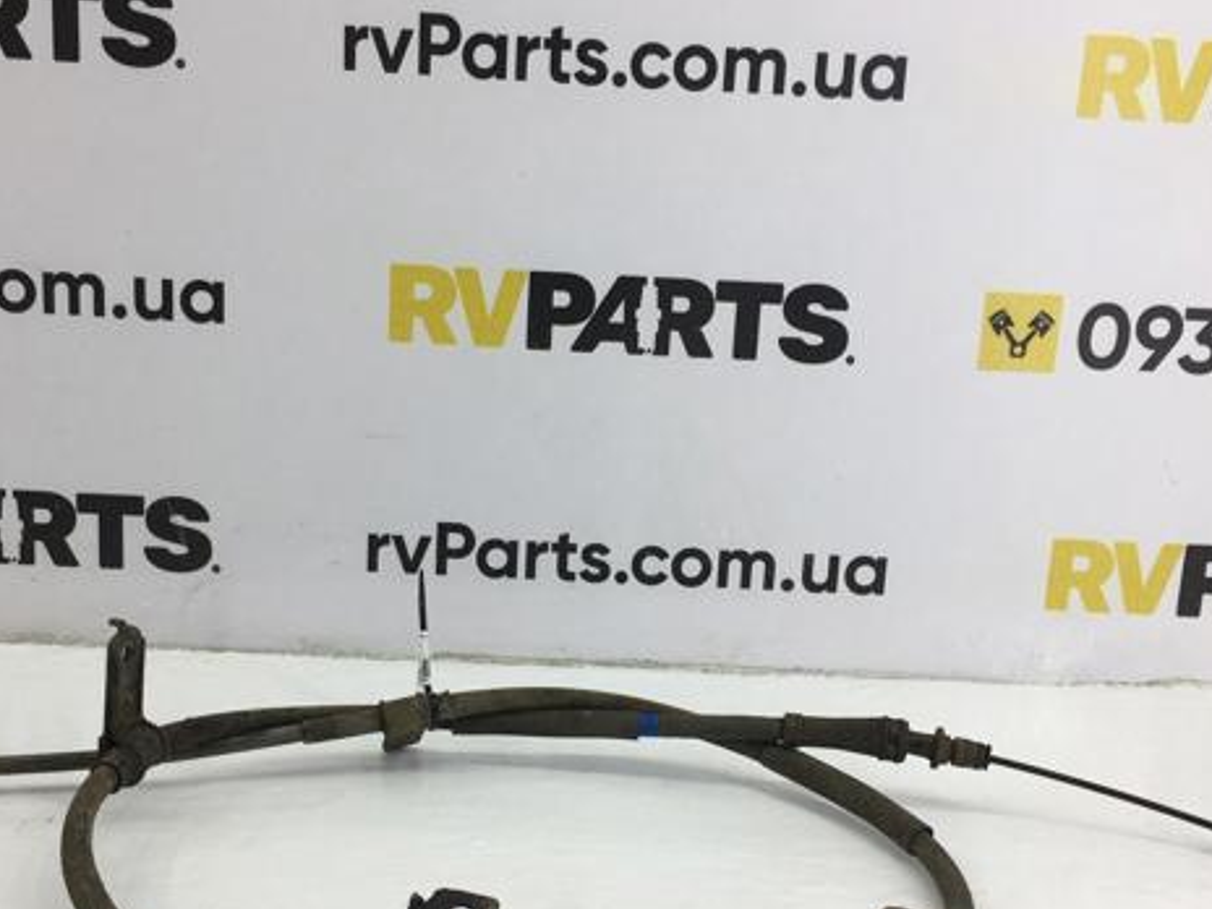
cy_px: 564
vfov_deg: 35.8
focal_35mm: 40
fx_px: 1401
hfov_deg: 46.8
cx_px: 575
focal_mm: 4.15
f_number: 2.2
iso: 32
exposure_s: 1/100
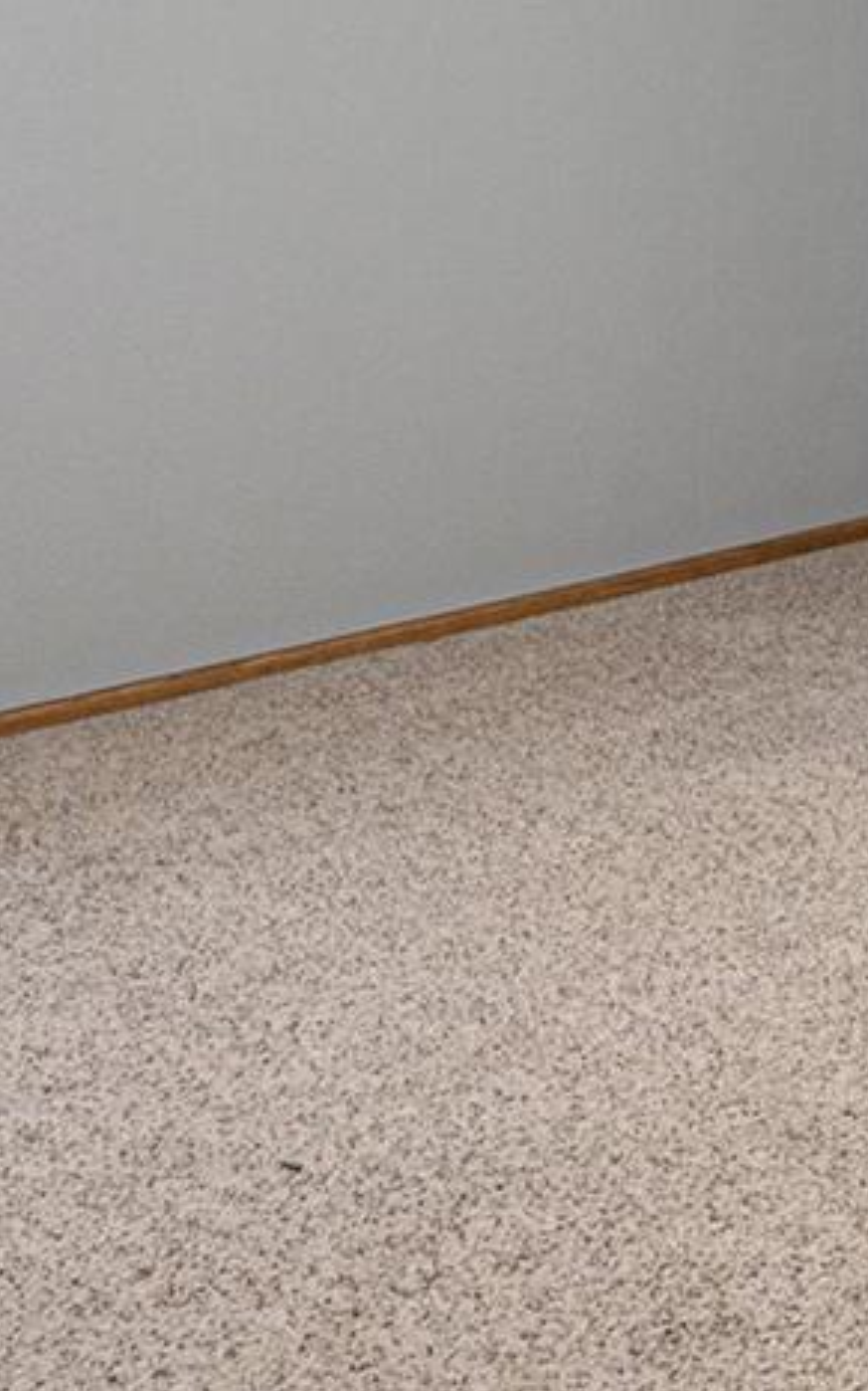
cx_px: 904
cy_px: -61
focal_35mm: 56
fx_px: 2121
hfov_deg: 22.1
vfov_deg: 32.7
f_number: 8
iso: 500
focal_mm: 16
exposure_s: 1/200
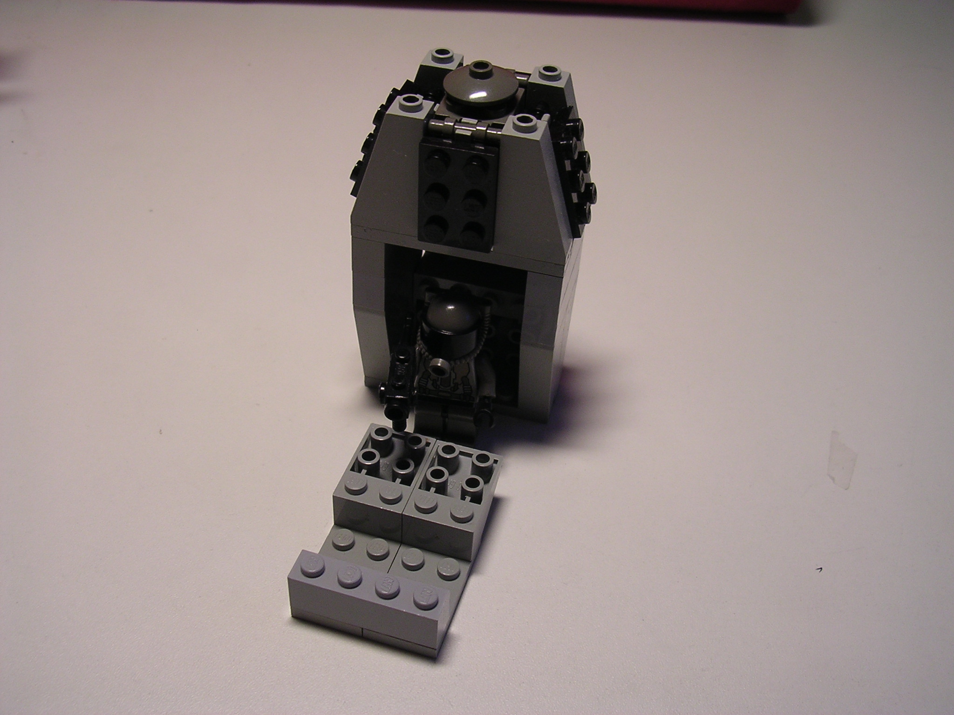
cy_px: 358
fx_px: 1047
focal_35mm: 38
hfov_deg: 49.0
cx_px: 477
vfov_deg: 37.7
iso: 100
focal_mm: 5.8
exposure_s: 1/32.1
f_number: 2.8
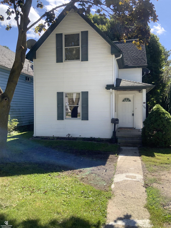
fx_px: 191
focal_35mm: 29
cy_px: 114
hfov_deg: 48.2
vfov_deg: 61.7
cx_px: 86
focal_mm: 3
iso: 16
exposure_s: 1/829
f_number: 1.8
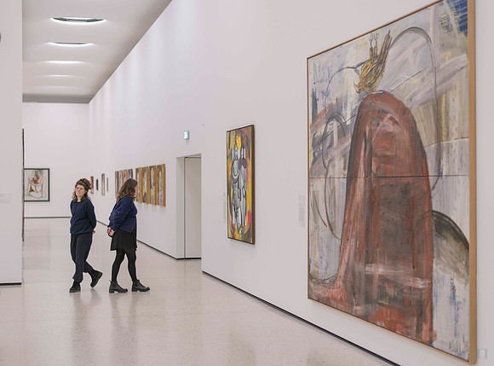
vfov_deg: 26.7
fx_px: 771
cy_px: 183
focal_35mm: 54
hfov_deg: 35.5
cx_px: 220
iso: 64
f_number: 1.8
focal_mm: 50
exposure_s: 1/320
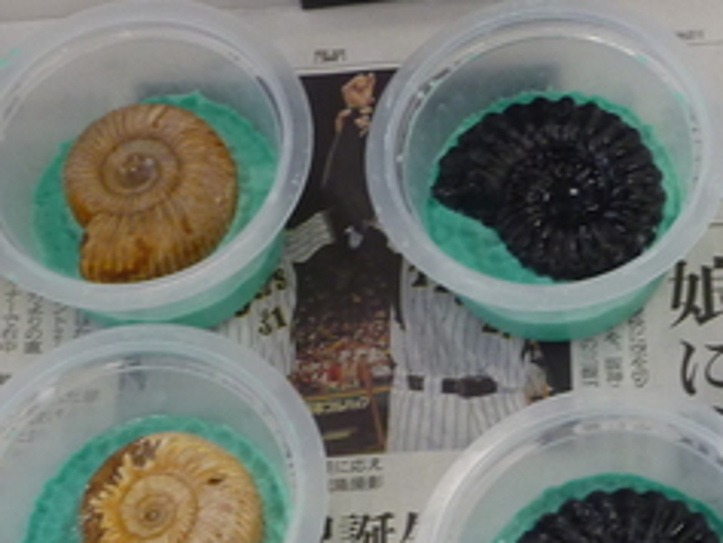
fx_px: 2152
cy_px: 384
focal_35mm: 103
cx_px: 580
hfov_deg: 18.9
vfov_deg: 14.3
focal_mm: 5.5
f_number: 3.5
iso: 125
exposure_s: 1/30
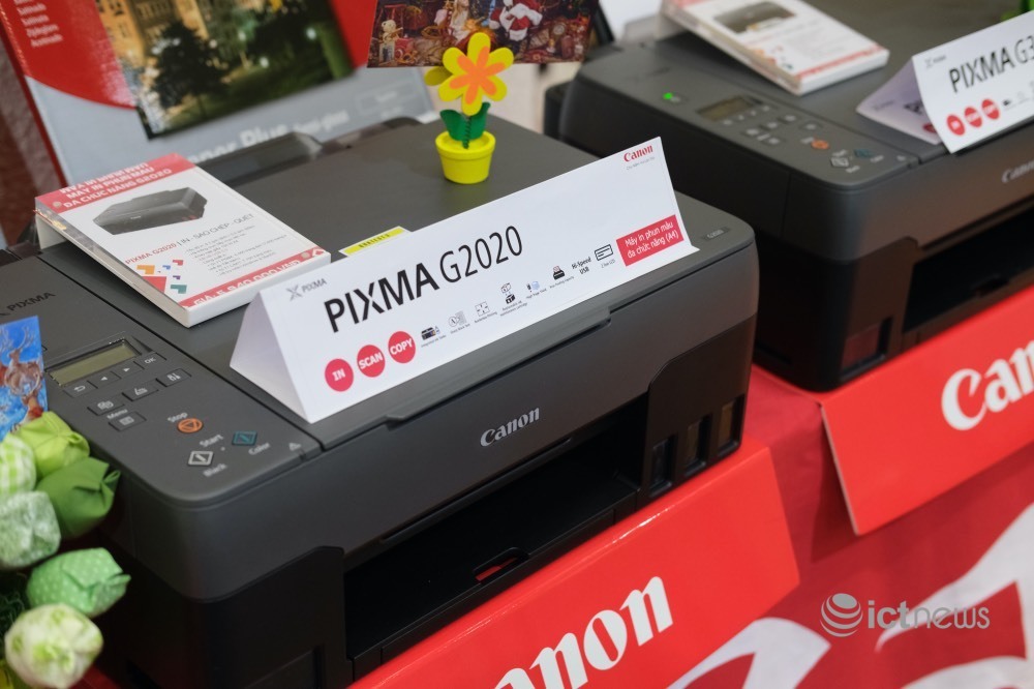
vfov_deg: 25.5
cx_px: 517
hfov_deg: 37.5
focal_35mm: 53
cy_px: 344
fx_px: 1522
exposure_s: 1/52
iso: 1600
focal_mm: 35
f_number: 2.8
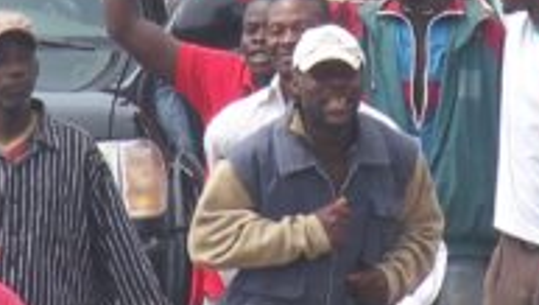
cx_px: 349
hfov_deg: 1.3
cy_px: -118
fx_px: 24277
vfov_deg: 0.7
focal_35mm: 1697
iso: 64
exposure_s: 1/200
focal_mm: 70.2
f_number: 4.8
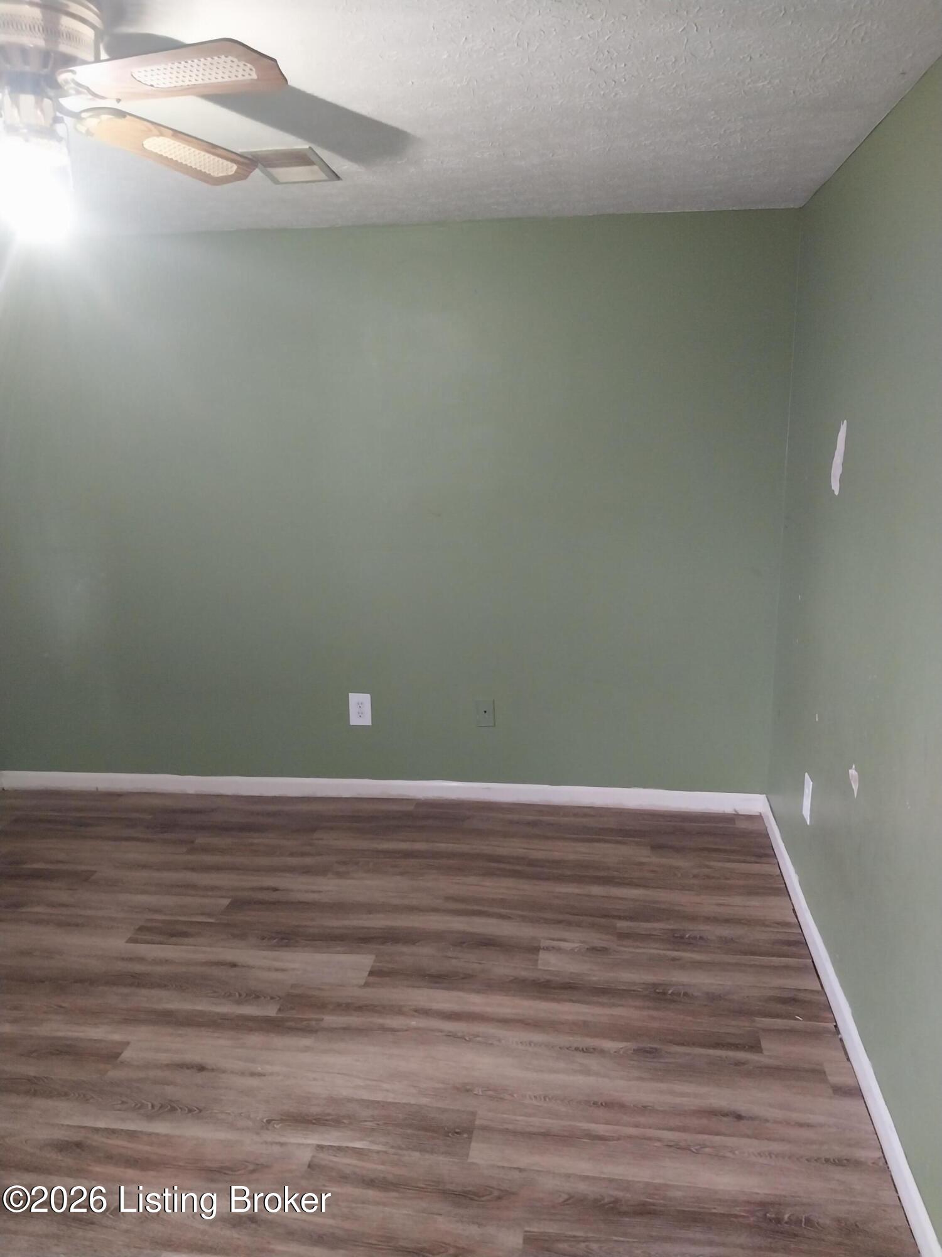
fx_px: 943
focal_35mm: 26
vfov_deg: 67.3
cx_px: 471
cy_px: 628
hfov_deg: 53.1
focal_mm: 4
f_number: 1.8
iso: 400
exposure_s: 1/40
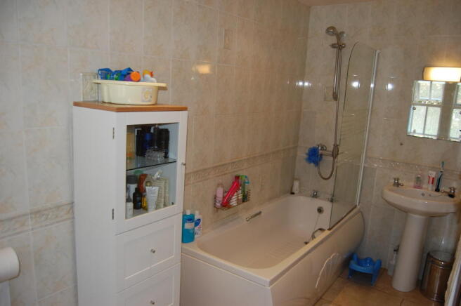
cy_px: 153
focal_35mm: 27
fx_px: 345
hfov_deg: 67.4
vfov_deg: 47.8
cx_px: 230
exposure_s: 1/60
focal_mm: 18
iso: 200
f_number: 3.5
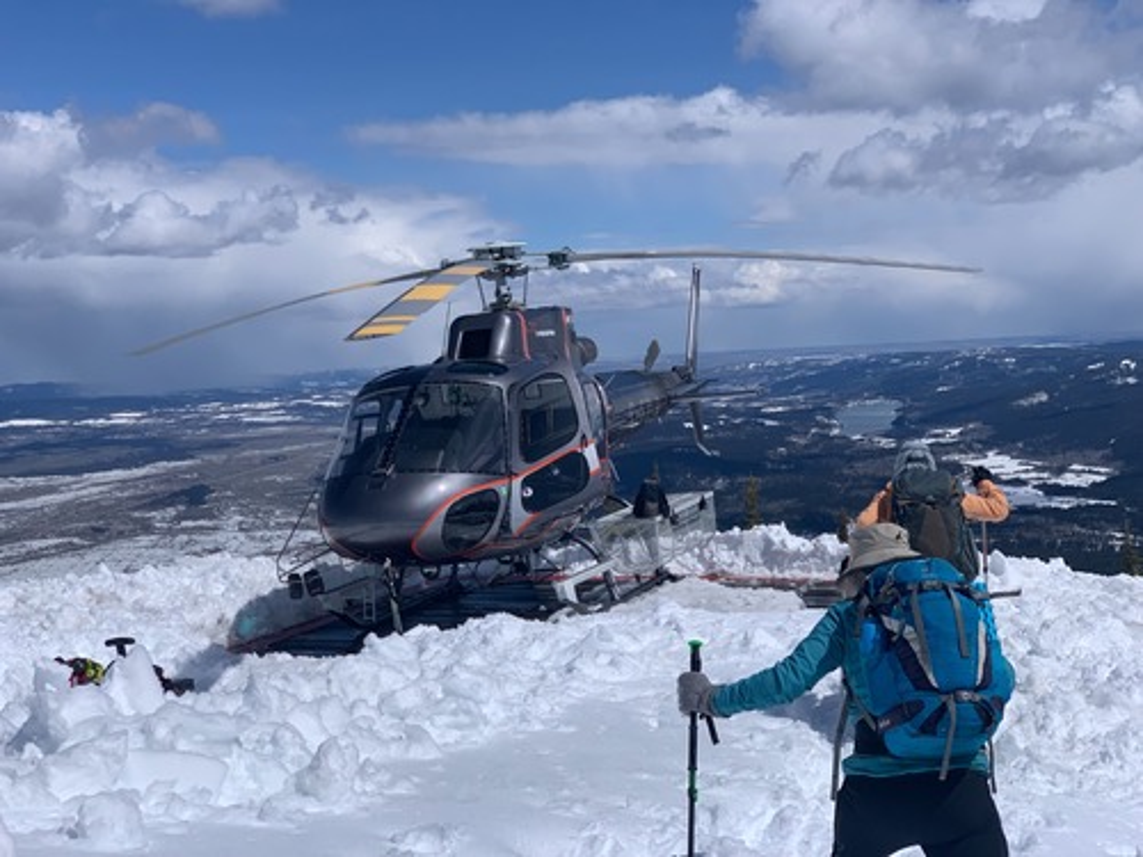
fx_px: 1717
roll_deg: +4.7
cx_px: 572
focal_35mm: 52
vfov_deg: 28.0
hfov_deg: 36.8
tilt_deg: -4.2
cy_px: 428
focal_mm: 6
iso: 16
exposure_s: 1/4785
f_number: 2.4
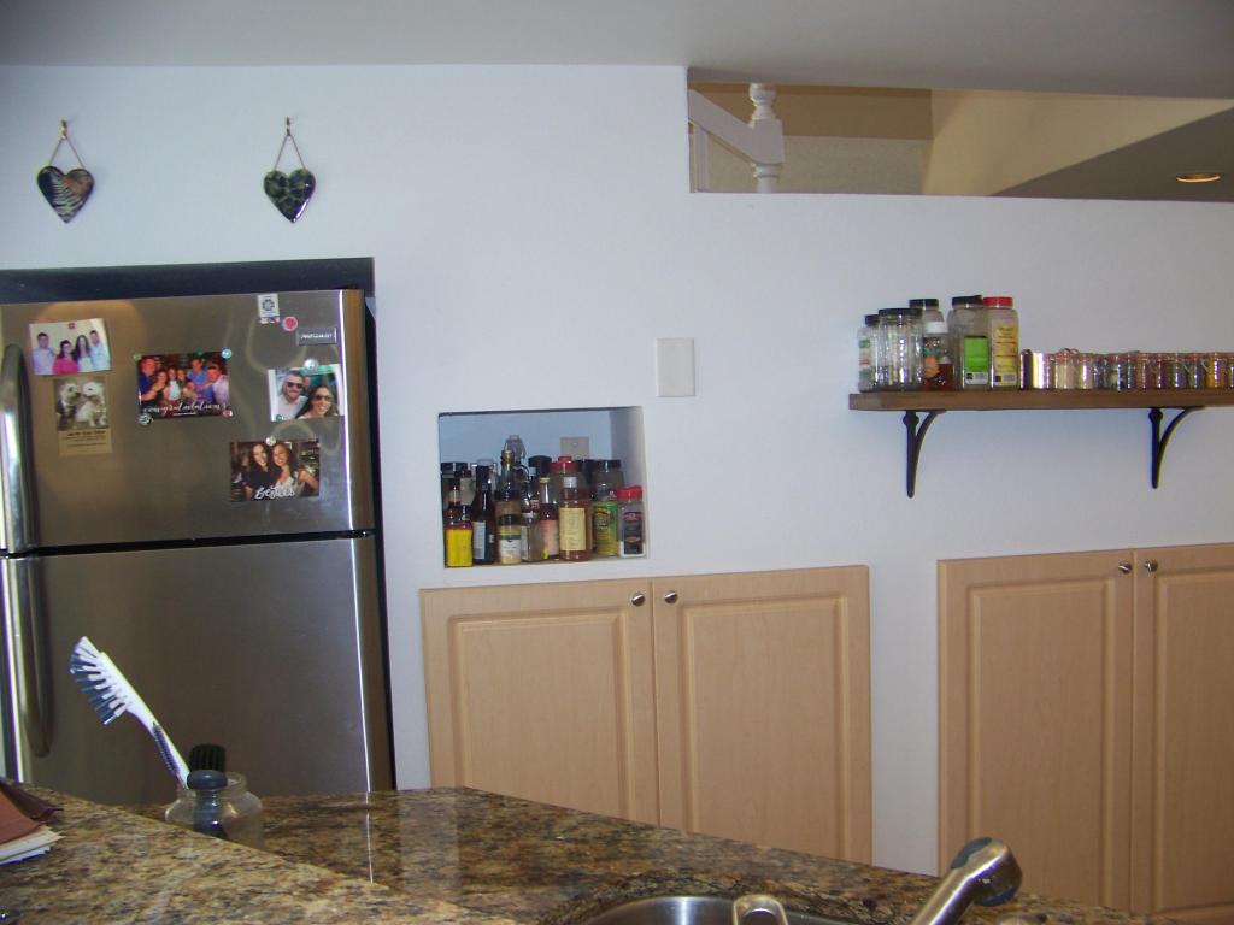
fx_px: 1283
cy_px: 462
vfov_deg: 39.7
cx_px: 617
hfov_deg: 51.4
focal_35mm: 36
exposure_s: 1/30
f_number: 2.8
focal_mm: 5.85
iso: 64
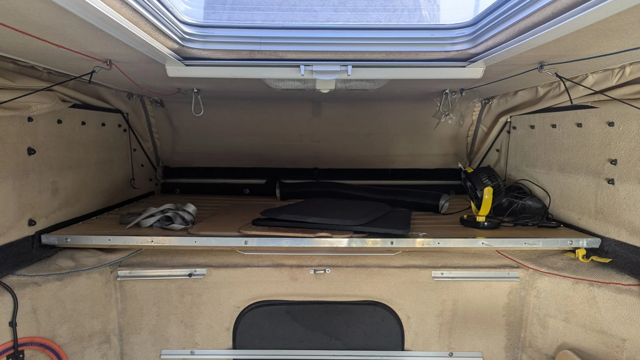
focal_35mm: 27
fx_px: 458
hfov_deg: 69.9
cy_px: 237
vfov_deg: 42.4
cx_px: 311
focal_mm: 6.81
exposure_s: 1/62.5
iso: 41
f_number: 1.85
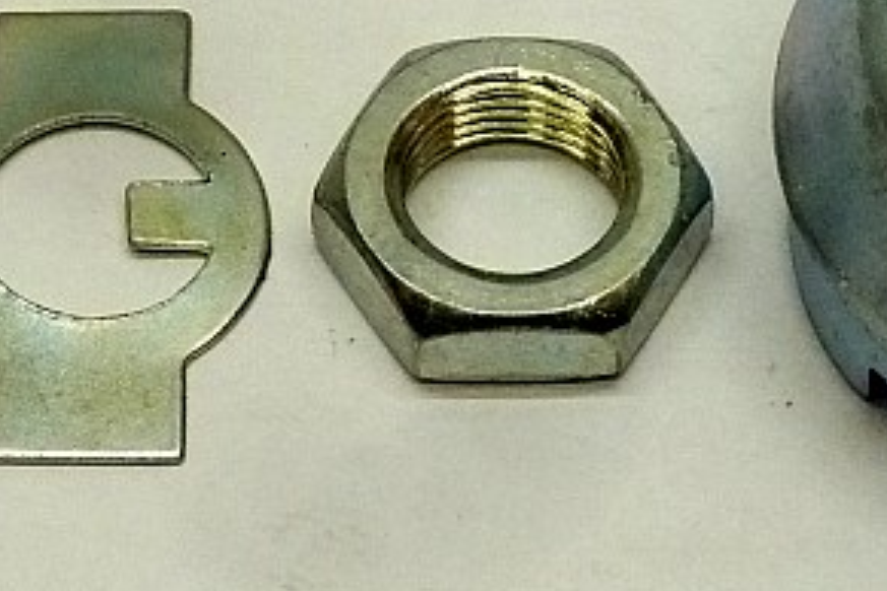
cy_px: 186
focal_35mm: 240
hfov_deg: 8.6
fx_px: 5913
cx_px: 197
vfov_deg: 5.7
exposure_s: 1/40
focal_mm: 11.9
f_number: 4.1
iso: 400
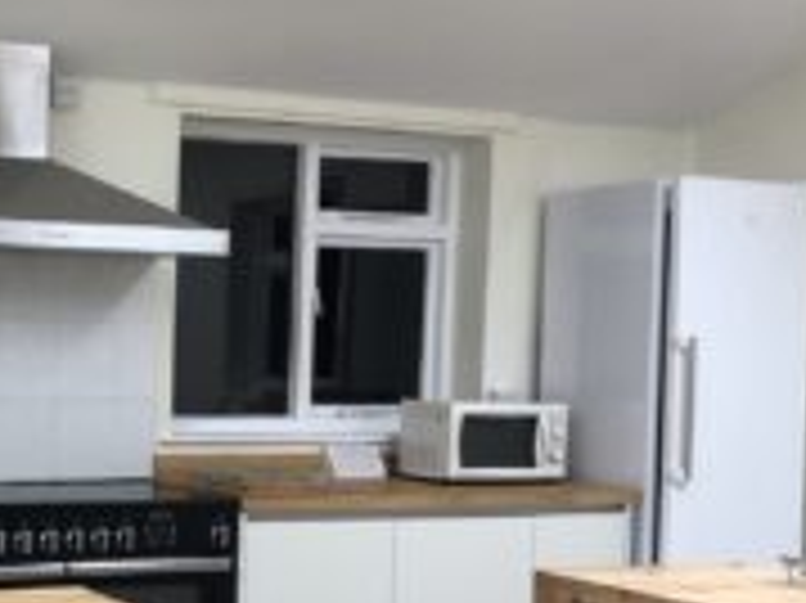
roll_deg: -0.6
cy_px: 495
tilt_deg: -4.5
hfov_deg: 26.0
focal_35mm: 72
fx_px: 1675
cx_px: 52
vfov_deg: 20.2
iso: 32
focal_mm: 3.99
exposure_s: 1/33
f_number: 1.8
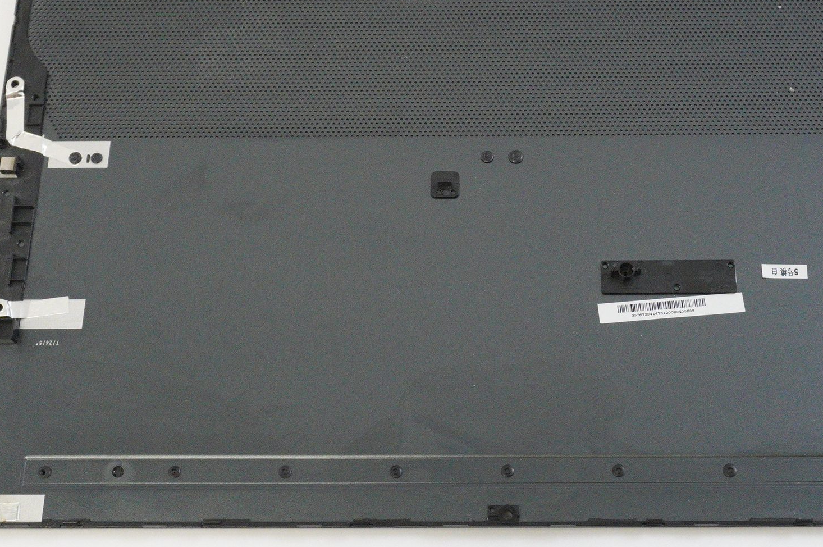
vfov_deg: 23.0
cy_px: 217
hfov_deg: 34.0
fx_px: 1344
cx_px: 480
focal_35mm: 59
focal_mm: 23
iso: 5000
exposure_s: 1/200
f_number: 5.6
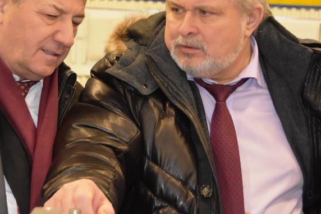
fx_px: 910
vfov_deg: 13.4
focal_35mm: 102
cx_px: 105
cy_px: 74
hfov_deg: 19.9
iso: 2500
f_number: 4.2
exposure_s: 1/60
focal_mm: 38
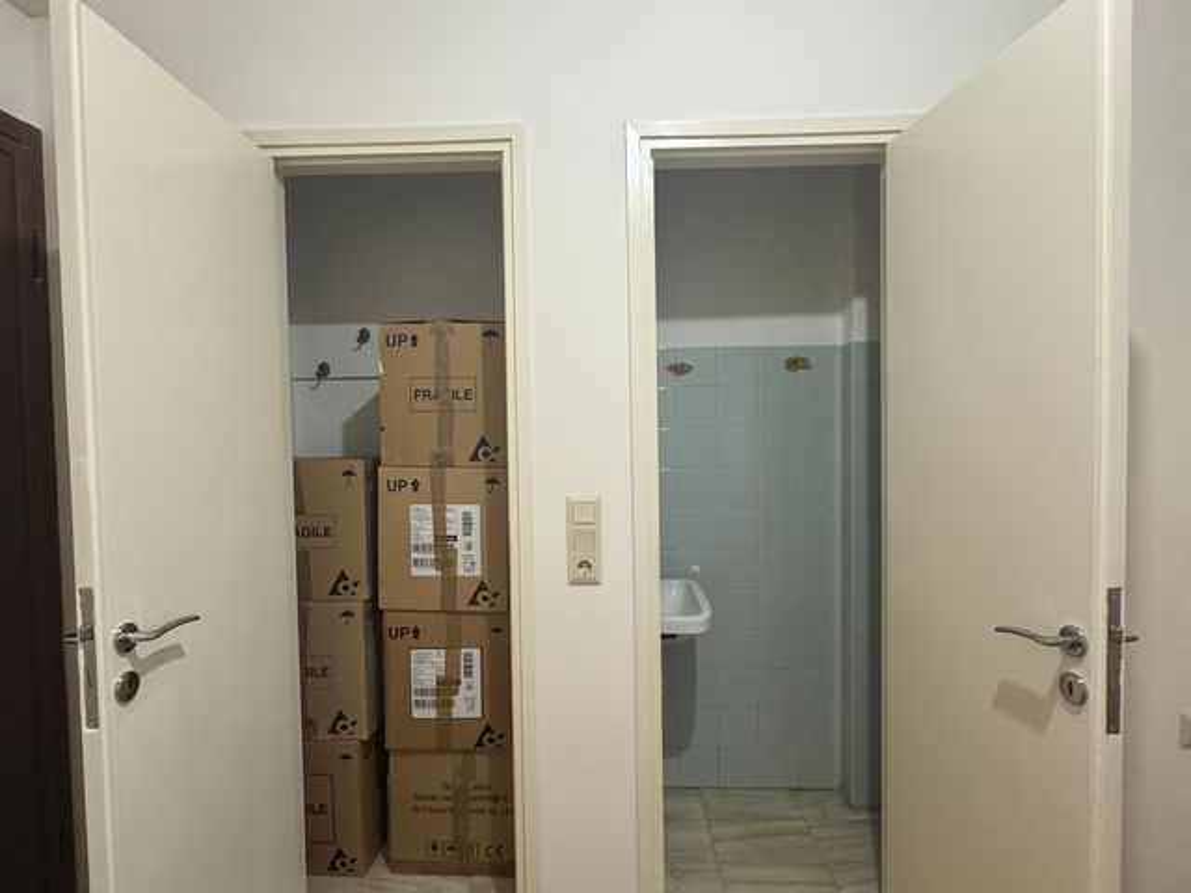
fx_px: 482
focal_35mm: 14
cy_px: 446
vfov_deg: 85.7
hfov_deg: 102.1
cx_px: 596
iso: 400
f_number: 2.2
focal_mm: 2.22
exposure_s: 1/50
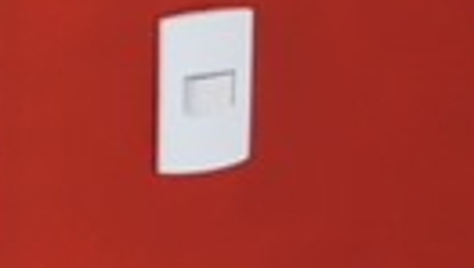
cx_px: -575
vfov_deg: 7.8
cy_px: -47
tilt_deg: -7.6
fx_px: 1938
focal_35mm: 154
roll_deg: +1.8
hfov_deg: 11.9
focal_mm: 4.15
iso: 40
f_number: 2.2
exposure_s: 1/33
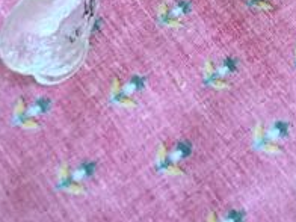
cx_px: 246
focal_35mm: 158
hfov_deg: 12.4
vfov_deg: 8.9
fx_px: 1351
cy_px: -201
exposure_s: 1/33
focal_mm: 3.3
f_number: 2.4
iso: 32
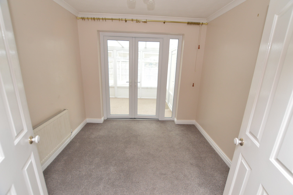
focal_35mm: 15
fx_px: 122
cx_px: 146
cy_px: 98
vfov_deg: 77.2
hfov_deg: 100.4
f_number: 5
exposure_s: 1/100
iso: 400
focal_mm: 10
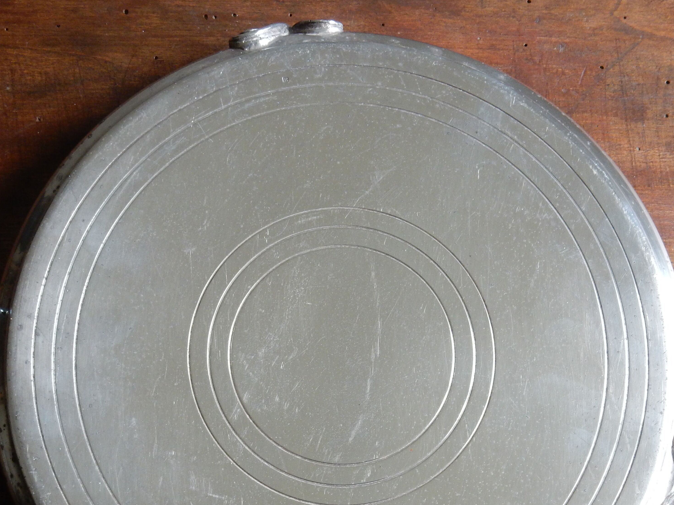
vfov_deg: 21.7
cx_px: 348
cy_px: 375
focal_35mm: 67
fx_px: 1305
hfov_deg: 29.0
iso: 250
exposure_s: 1/30
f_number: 4.2
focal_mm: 7.6
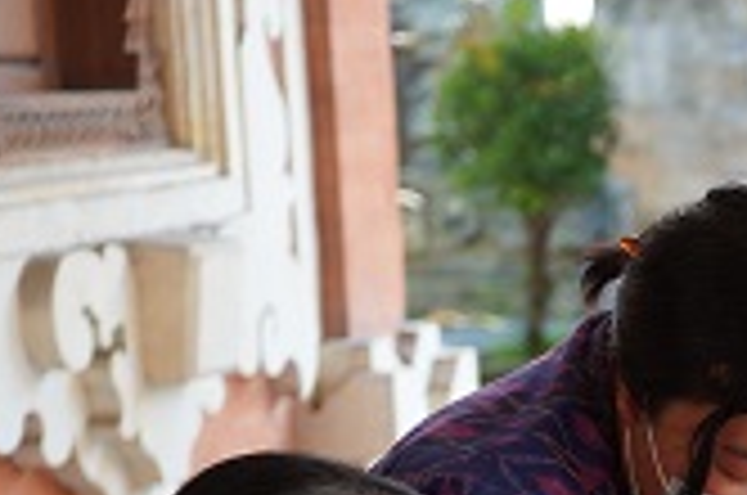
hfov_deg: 12.8
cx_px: 1062
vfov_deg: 8.7
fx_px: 3189
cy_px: 655
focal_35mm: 154
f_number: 4
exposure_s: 1/160
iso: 500
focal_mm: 51
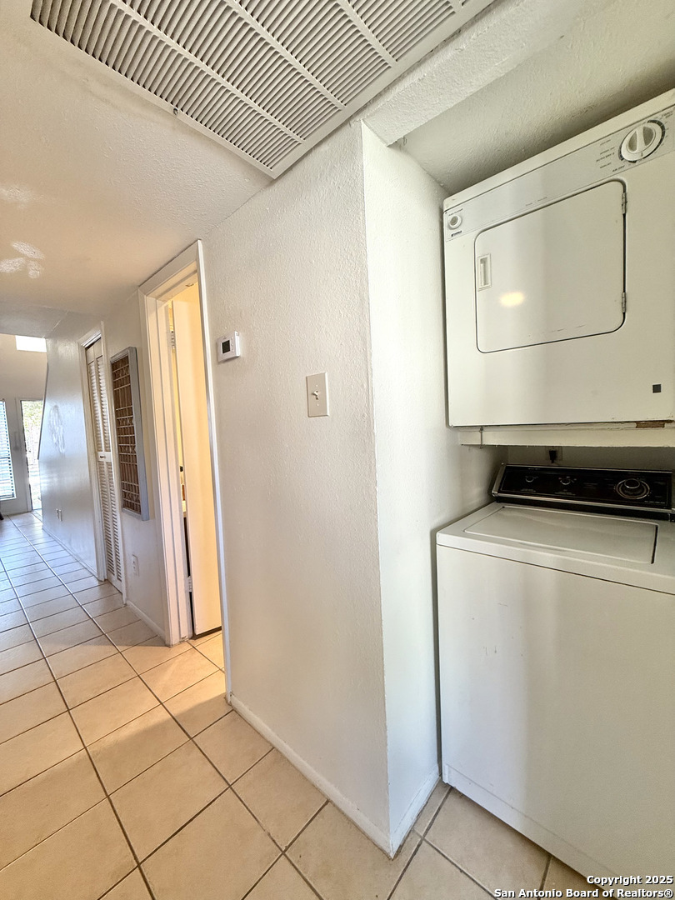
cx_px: 338
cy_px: 450
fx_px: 364
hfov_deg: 85.7
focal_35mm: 14
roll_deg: +2.7
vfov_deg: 102.1
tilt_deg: -4.0
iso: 160
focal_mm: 2.22
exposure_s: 1/120
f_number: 2.2
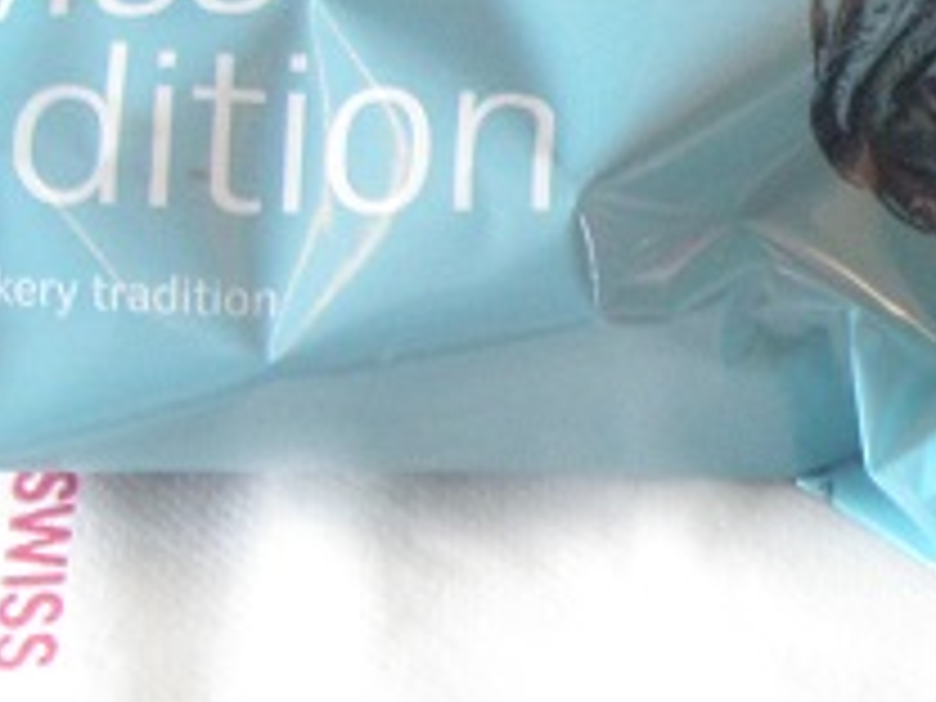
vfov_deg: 10.2
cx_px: 1224
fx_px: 3948
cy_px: 364
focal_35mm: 146
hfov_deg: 13.1
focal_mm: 6.7
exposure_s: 1/13
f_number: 3.5
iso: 200
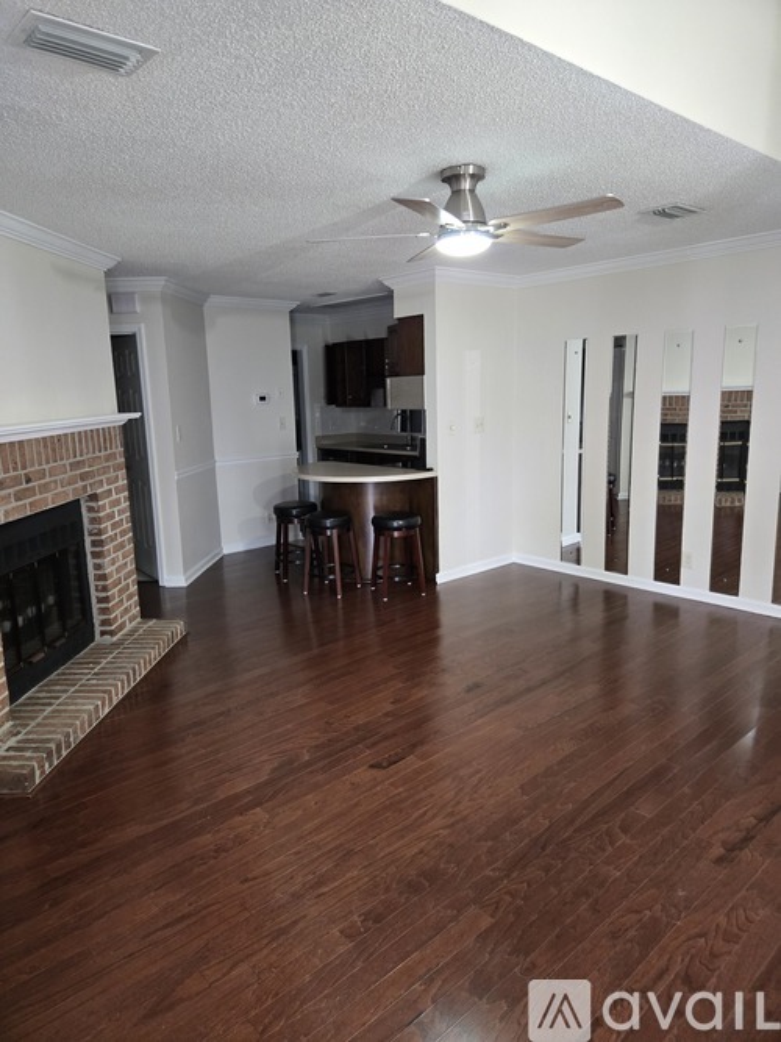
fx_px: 692
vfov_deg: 73.9
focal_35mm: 23
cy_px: 521
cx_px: 390
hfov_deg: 58.9
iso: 640
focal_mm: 5.4
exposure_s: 1/60
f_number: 1.8
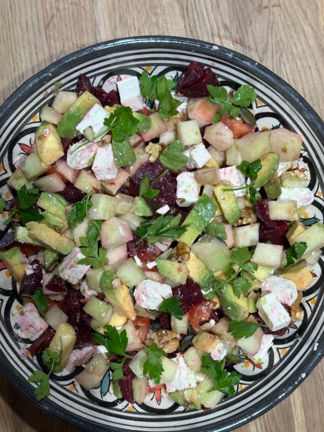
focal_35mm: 48
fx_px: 599
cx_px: 162
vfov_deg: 39.7
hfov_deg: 30.3
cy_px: 216
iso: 50
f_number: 1.78
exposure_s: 1/100
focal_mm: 6.86
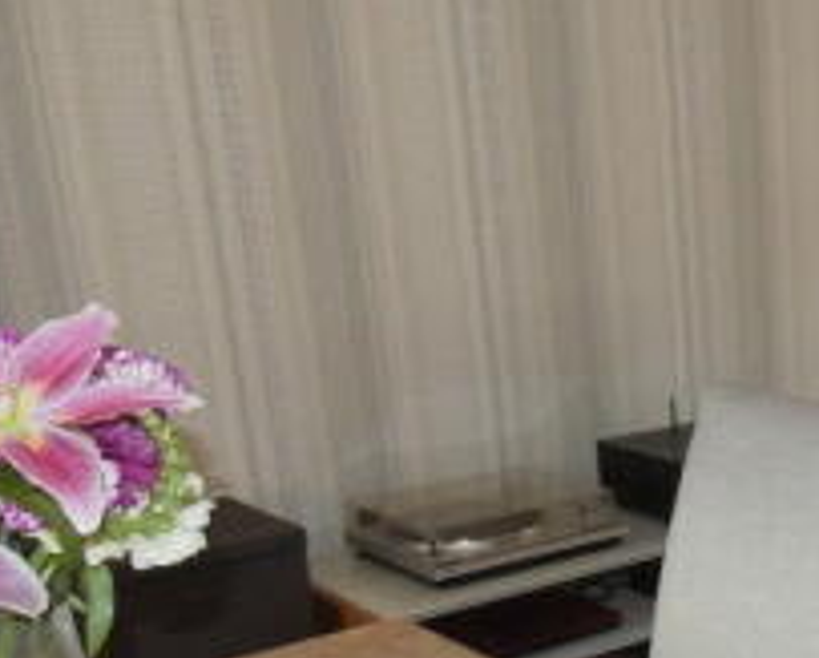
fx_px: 1359
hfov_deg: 27.8
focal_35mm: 56
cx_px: 1063
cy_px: 547
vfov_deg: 26.6
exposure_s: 1/60
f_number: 2.8
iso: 250
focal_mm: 3.6
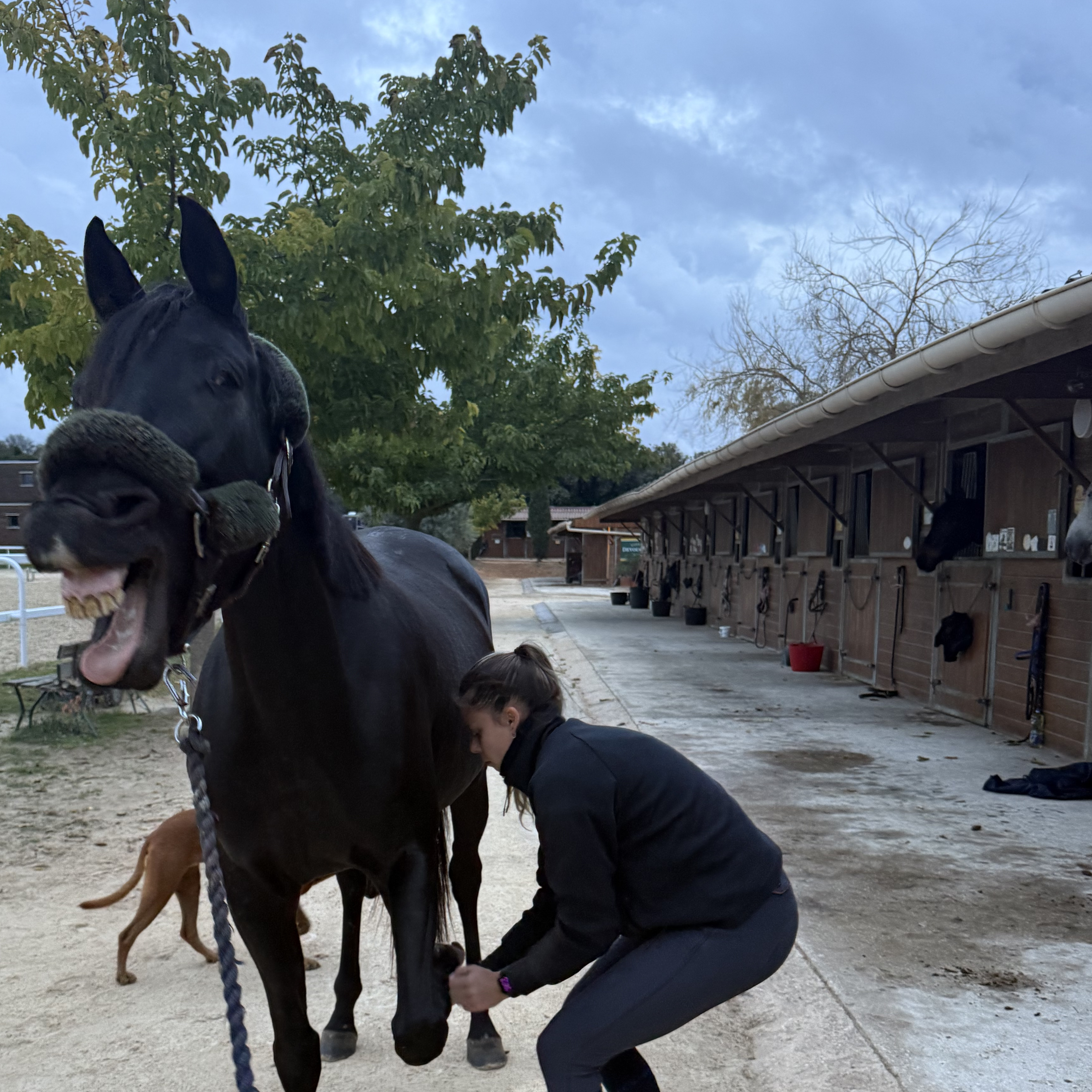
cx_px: 431
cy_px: 702
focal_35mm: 35
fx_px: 1249
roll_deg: -0.5
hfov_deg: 46.9
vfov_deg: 46.7
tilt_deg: -5.9
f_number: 1.78
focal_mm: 6.76
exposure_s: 1/60
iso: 250
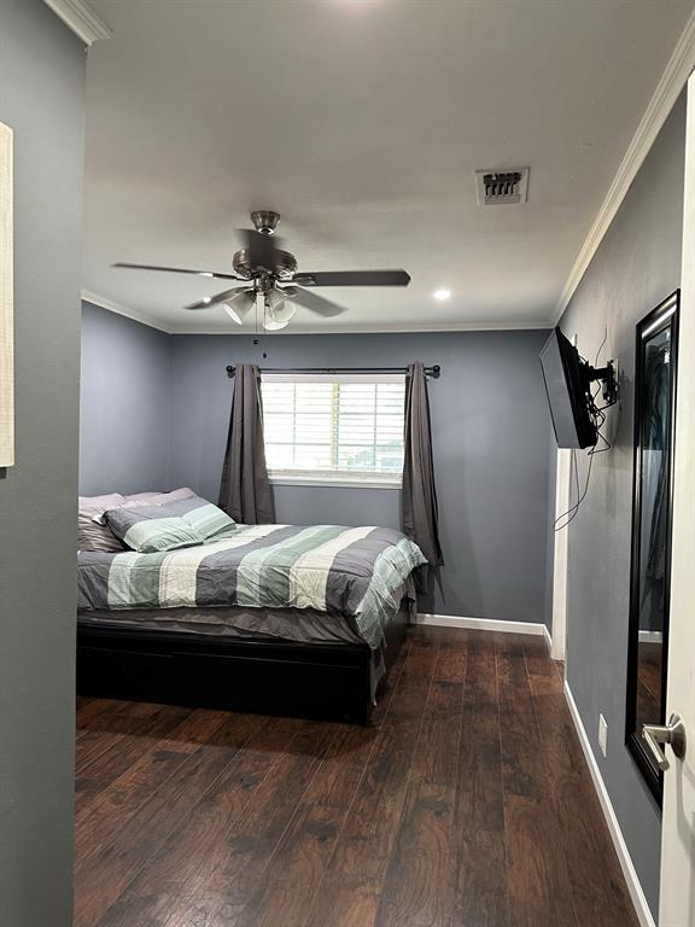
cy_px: 464
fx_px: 642
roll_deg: -0.9
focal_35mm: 24
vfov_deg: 71.6
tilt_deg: -1.1
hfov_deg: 56.8
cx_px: 348
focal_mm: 6.86
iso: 400
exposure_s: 1/60
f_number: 1.78
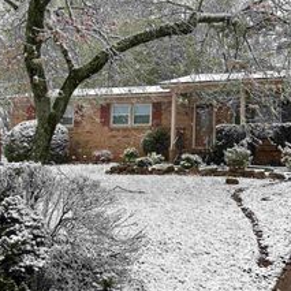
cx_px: 153
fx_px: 514
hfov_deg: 31.6
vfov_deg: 31.6
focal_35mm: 54
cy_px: 161
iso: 32
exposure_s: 1/145
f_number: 1.5
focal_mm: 5.7
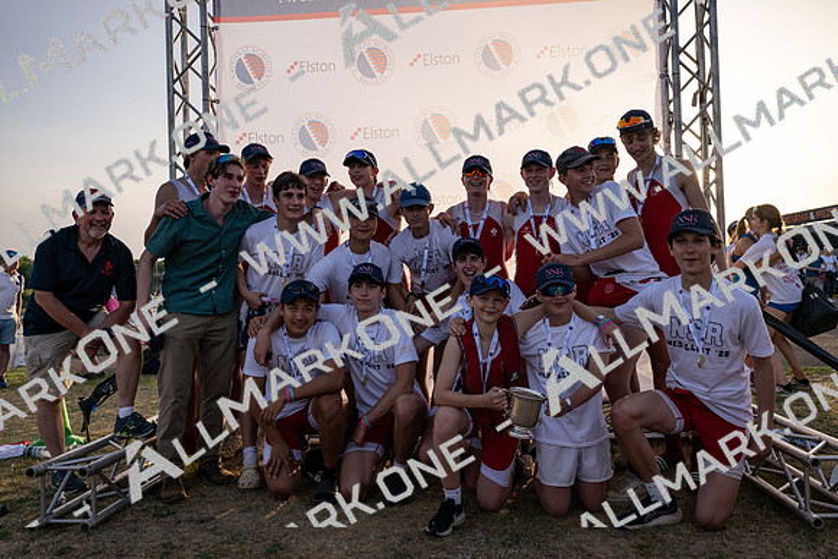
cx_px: 419
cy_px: 280
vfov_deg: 45.0
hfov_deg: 63.6
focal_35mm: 29
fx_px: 675
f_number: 4
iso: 64
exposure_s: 1/640
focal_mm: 29
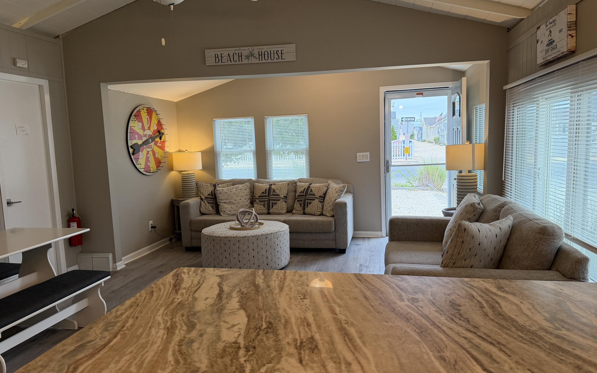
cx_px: 296
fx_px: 423
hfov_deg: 70.4
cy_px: 192
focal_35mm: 26
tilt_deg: -7.4
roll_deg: +1.7
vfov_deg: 47.6
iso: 200
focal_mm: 6.76
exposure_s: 1/143
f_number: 1.78
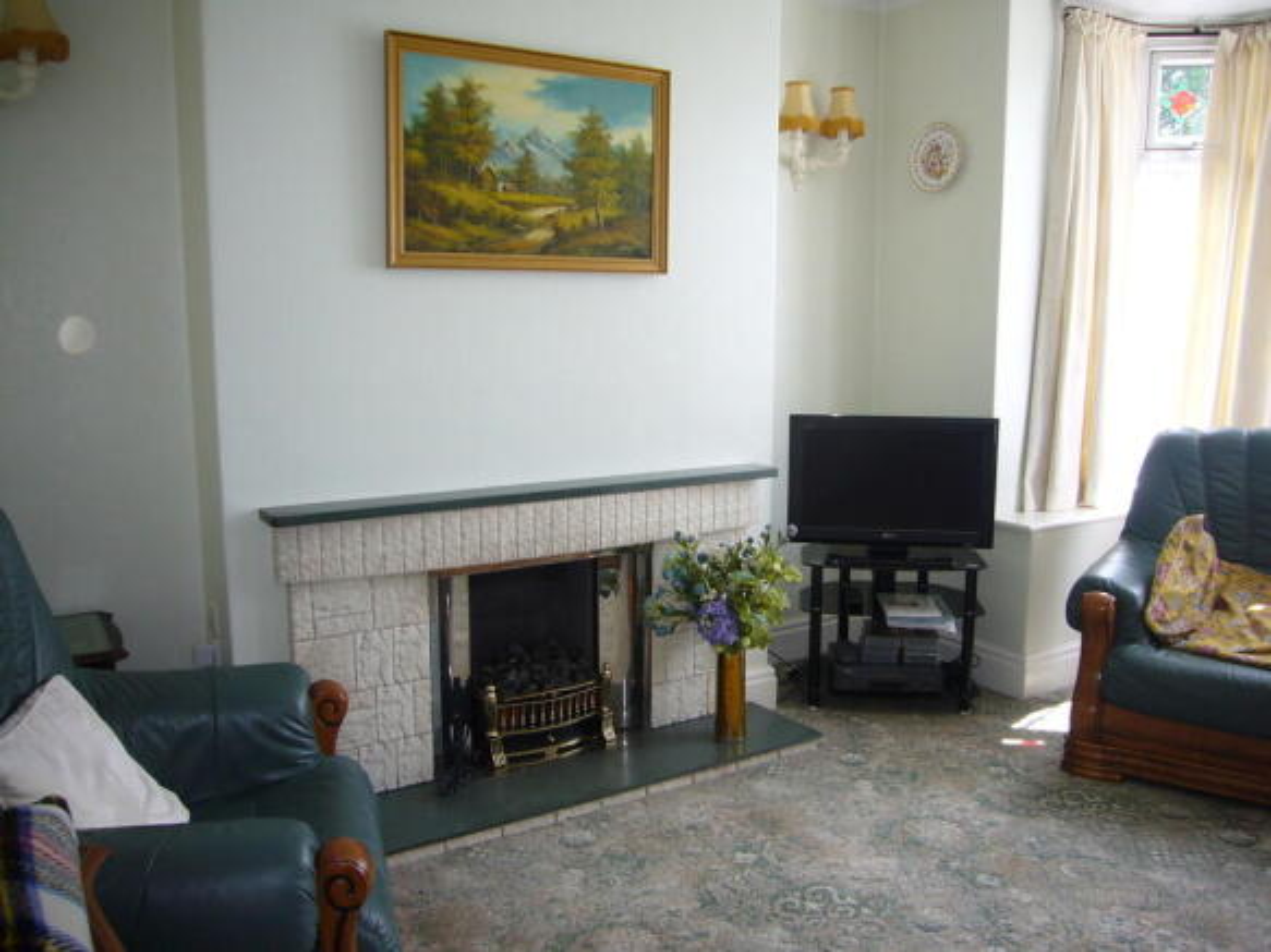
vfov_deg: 49.7
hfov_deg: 63.5
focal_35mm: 28
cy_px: 476
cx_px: 636
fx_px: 1028
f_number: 2.8
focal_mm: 4.6
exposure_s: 1/50
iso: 80
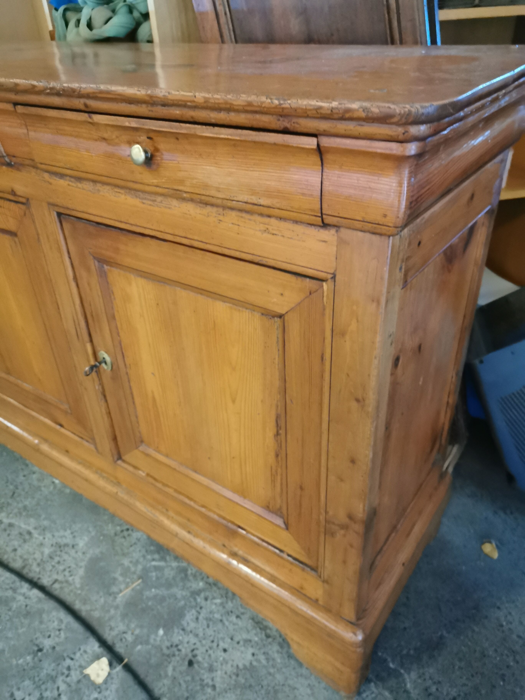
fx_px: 546
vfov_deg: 65.3
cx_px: 262
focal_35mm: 27
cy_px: 350
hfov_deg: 51.4
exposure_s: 1/16.7
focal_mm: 5.58
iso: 2000
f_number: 1.8
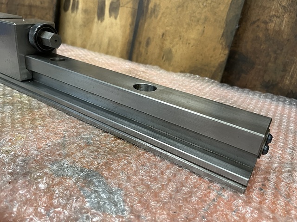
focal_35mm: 26
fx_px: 223
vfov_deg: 53.1
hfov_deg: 67.3
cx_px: 148
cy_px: 111
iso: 200
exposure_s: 1/60
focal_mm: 5.1
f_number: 1.6
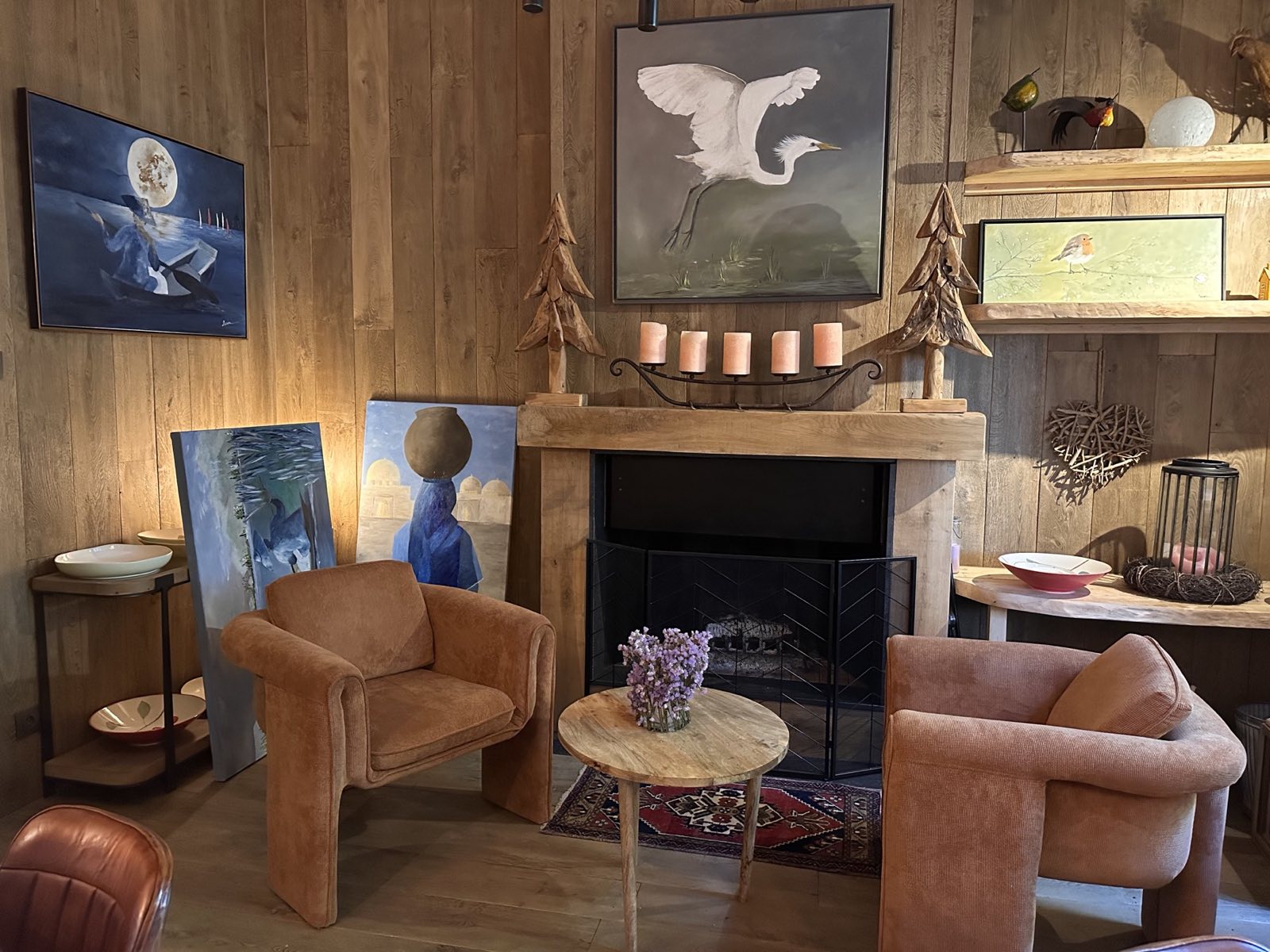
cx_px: 635
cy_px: 476
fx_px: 881
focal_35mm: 24
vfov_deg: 56.8
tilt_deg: -6.5
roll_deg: -0.8
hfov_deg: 71.6
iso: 1000
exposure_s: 1/33
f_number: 1.78
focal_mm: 6.86
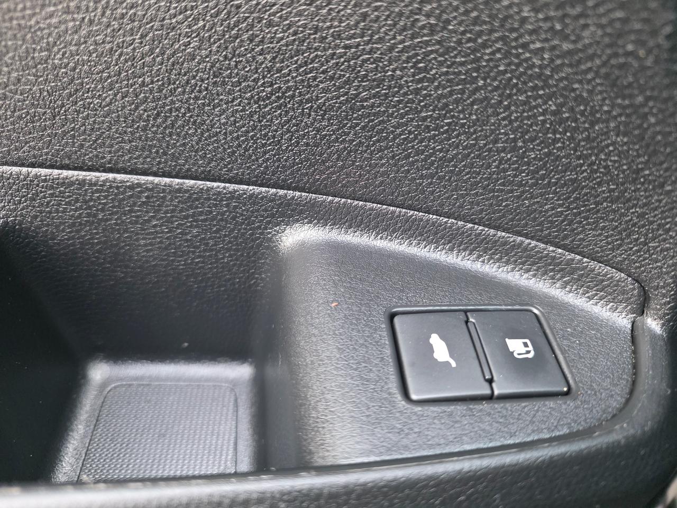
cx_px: 338
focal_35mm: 23
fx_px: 450
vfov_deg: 58.9
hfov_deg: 73.9
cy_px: 254
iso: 1600
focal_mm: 6.25
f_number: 1.7
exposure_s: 1/120
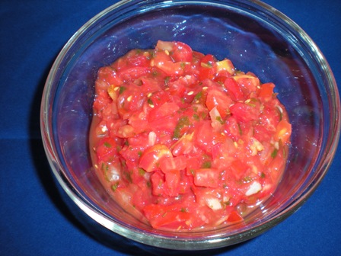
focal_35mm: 38
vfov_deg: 37.7
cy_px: 128
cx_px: 170
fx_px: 374
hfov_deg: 49.0
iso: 64
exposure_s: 1/60
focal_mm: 6.3
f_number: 4.6
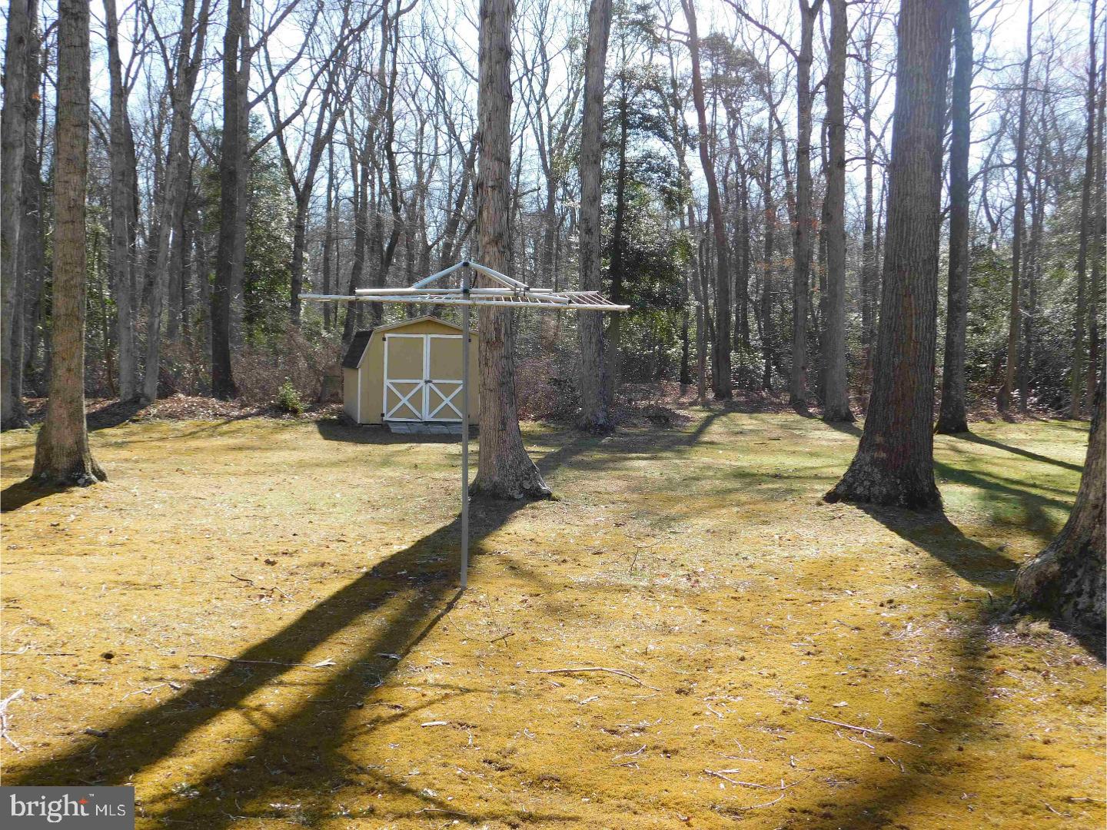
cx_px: 554
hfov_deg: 46.8
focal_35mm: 40
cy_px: 415
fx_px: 1279
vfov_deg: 36.0
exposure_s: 1/320
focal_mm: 7.1
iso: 125
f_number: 3.6
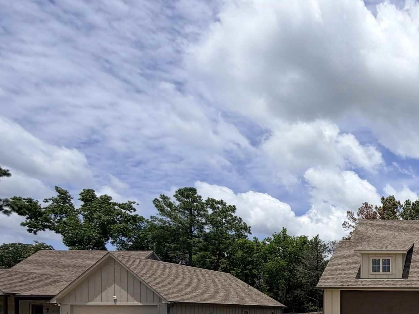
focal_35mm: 32
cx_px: 471
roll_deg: -0.3
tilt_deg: +1.7
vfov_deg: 39.1
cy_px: 312
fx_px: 387
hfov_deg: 42.9
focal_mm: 2.22
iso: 20
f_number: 2.2
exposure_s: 1/1698
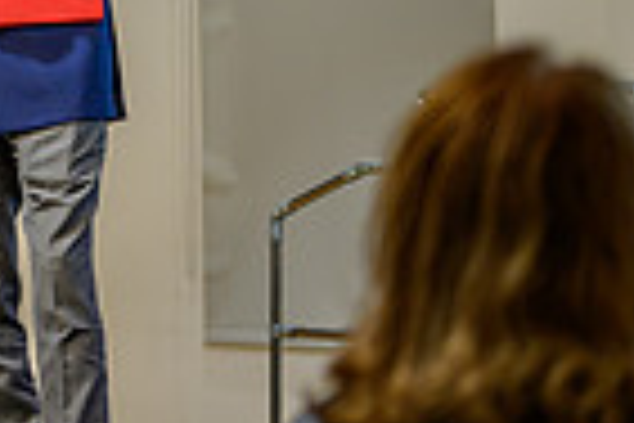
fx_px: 3698
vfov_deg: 6.5
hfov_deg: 9.3
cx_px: -544
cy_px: -83
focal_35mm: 210
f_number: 1.8
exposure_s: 1/200
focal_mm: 50
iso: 280
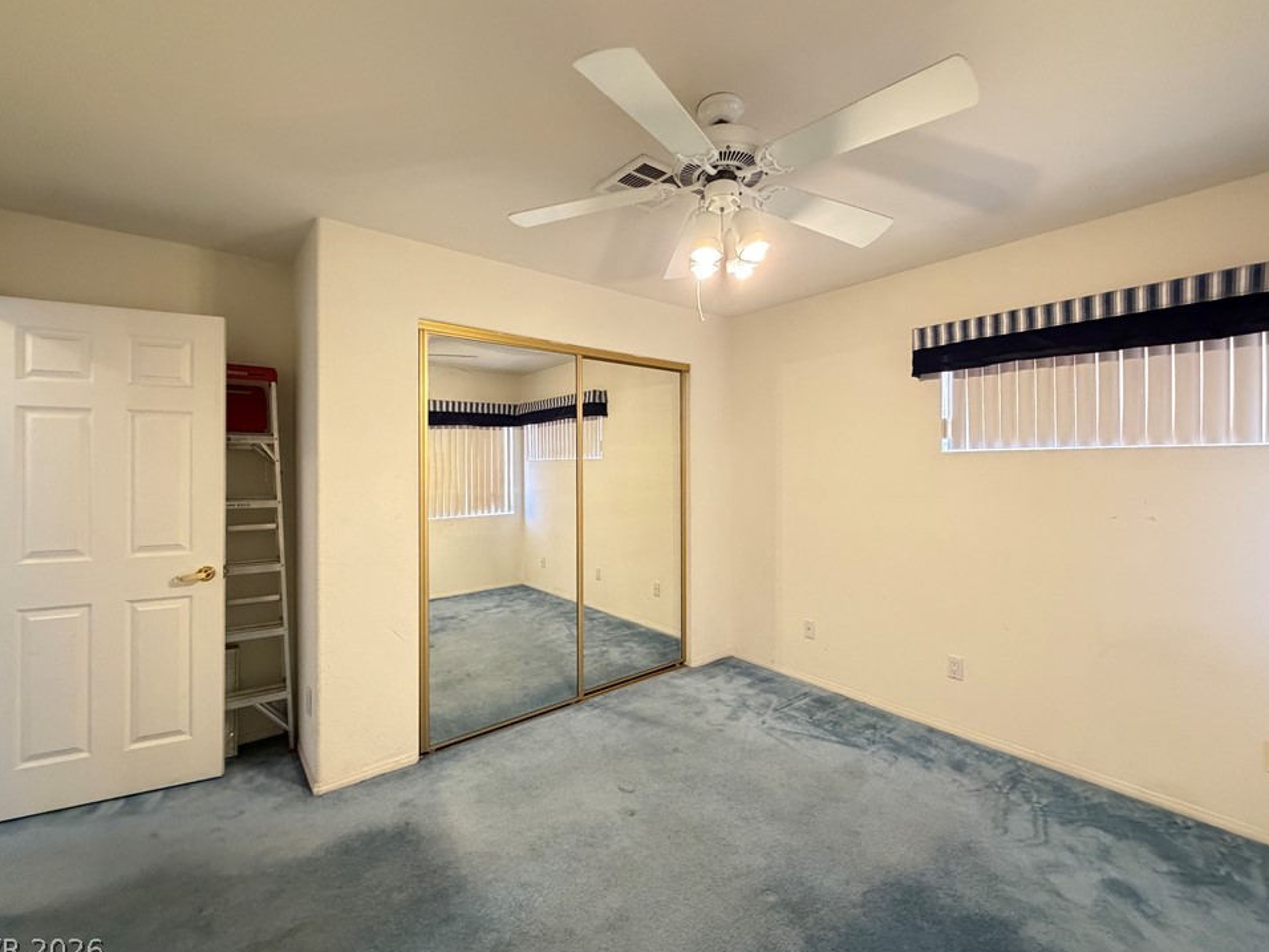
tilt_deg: +0.0
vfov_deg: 81.7
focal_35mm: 15
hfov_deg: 98.2
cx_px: 638
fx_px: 550
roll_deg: +1.2
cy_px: 462
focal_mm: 2.22
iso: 640
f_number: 2.2
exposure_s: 1/60
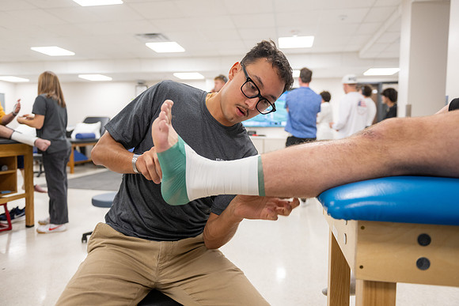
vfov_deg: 49.6
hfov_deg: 69.4
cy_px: 153
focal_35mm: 26
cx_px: 230
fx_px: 332
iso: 800
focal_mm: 26
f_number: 2.8
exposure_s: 1/200
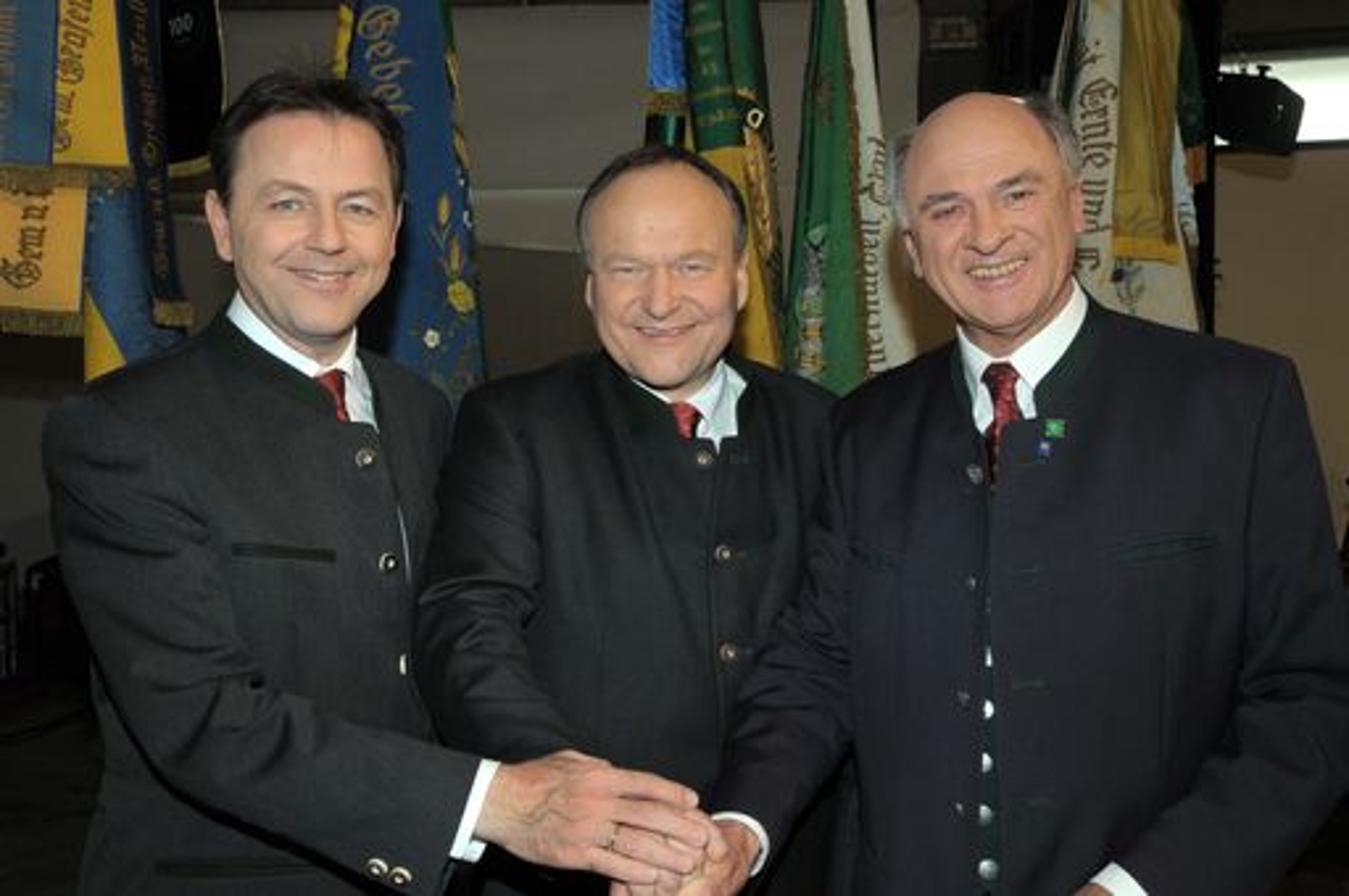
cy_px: 448
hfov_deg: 53.2
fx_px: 1347
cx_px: 674
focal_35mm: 36
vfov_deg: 36.8
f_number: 5.6
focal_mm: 24
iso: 400
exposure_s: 1/80
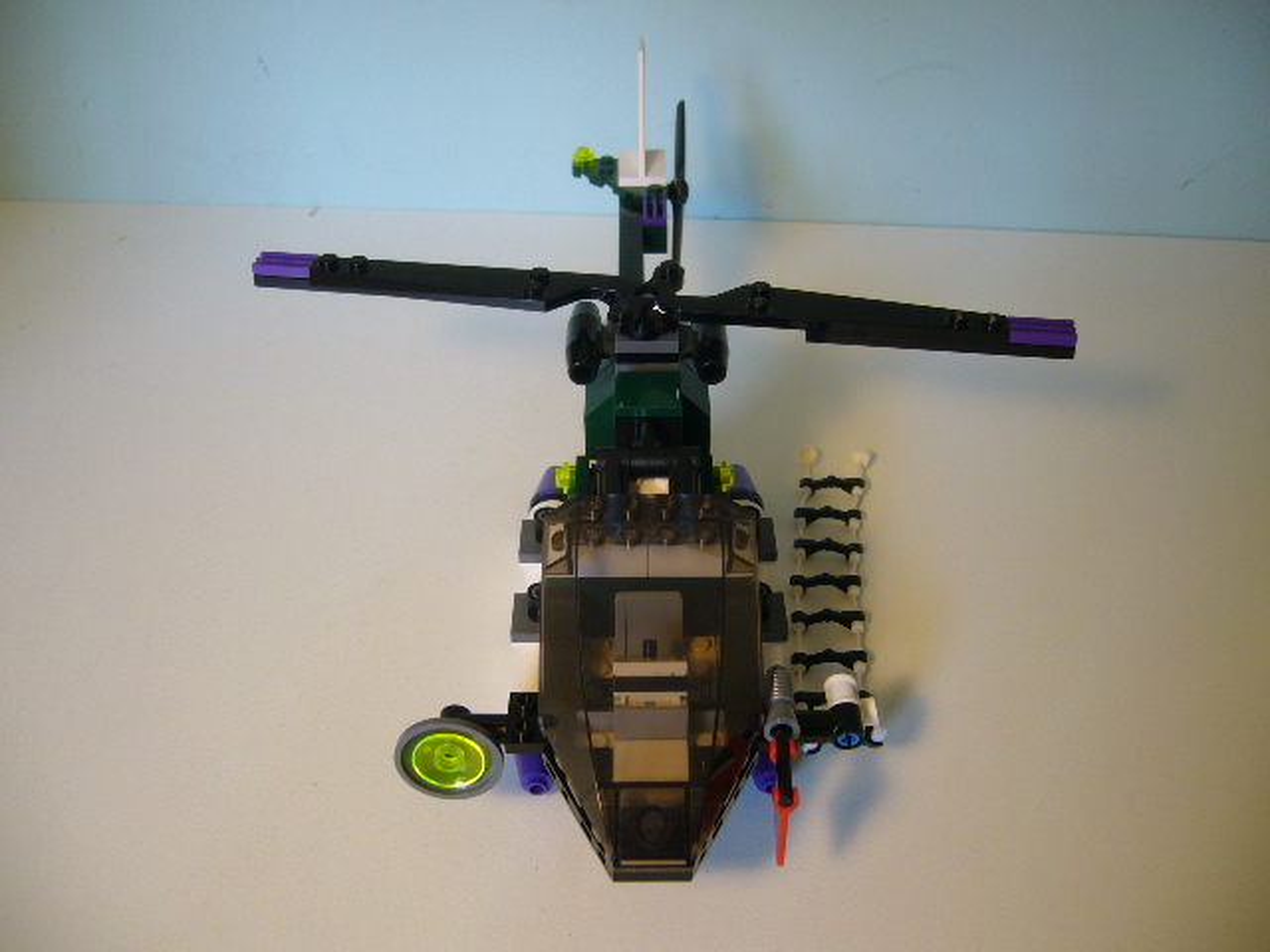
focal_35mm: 35
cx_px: 635
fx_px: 1284
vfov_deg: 40.7
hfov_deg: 52.6
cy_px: 476
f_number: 2.8
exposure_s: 1/50
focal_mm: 5.8
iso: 100
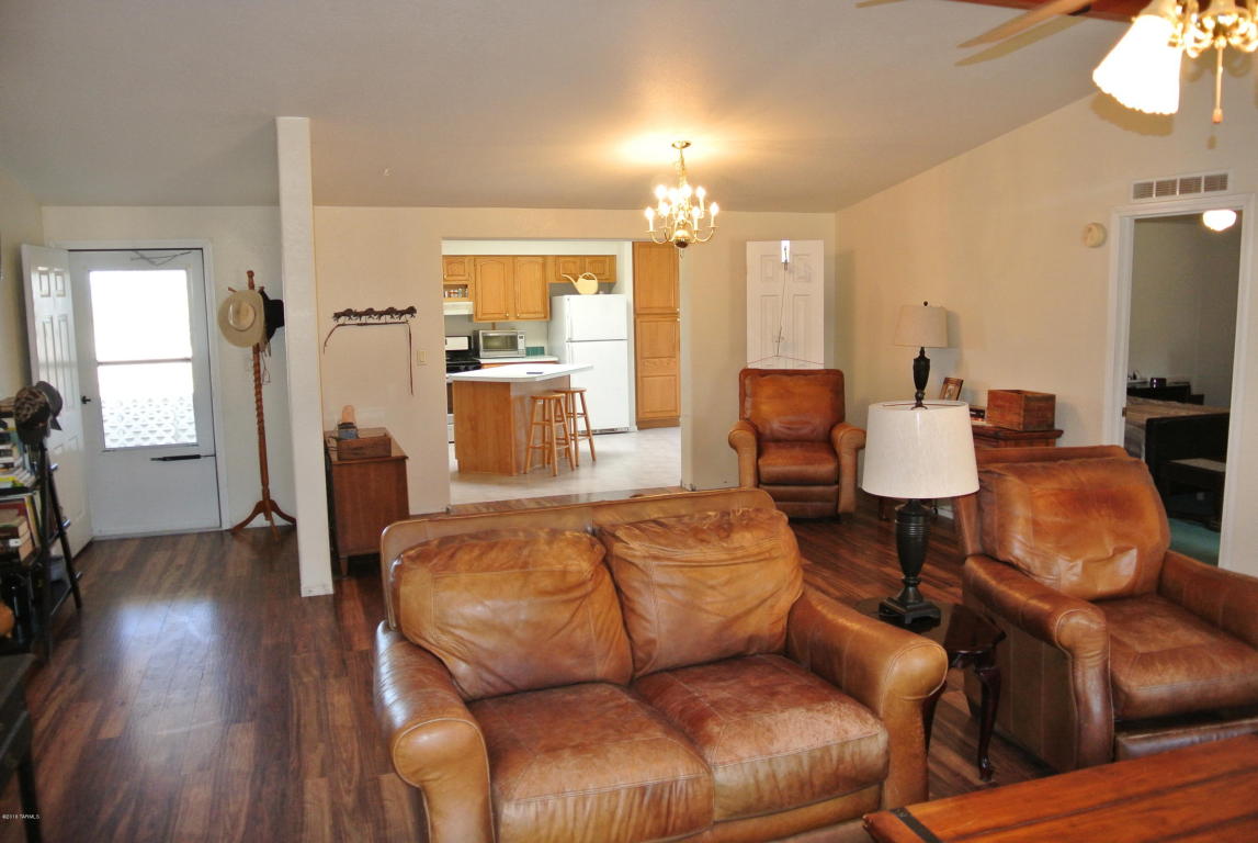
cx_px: 629
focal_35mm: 27
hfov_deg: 67.3
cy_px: 422
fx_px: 945
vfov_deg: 48.1
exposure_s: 1/60
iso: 450
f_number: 3.5
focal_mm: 10
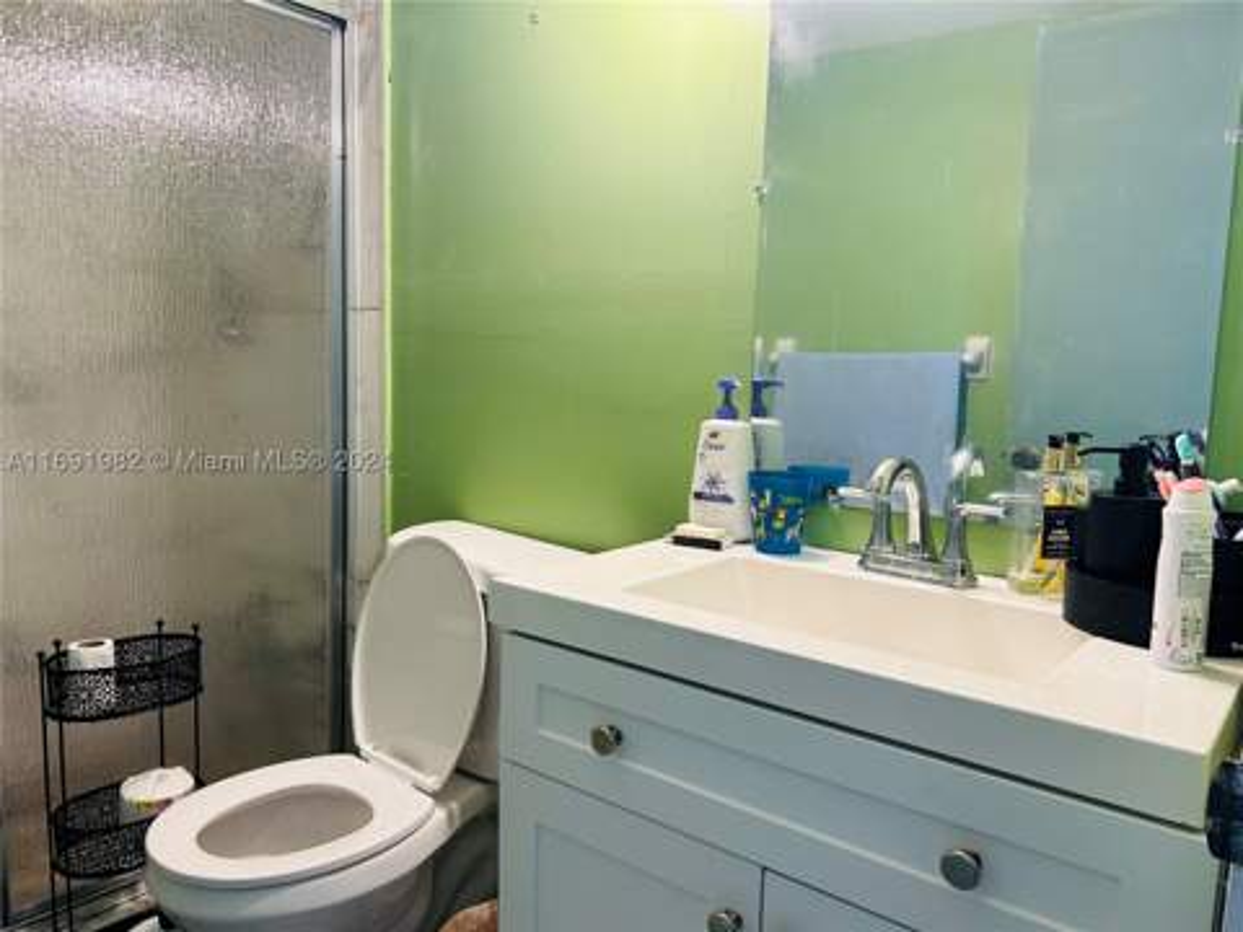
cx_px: 622
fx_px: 934
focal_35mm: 26
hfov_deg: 67.3
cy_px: 466
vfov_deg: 53.1
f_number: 1.5
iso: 100
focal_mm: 5.7
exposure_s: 1/60
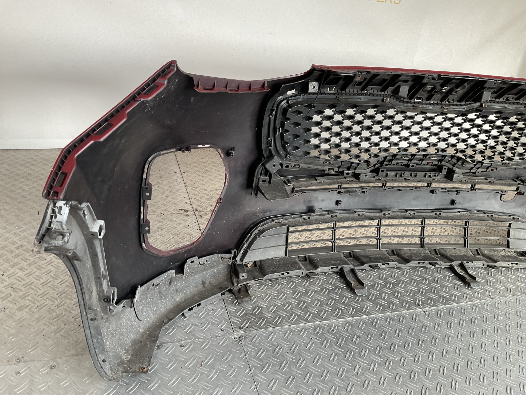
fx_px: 441
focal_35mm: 29
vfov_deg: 48.2
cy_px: 198
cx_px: 263
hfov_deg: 61.7
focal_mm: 3
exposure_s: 1/120
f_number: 1.8
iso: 50
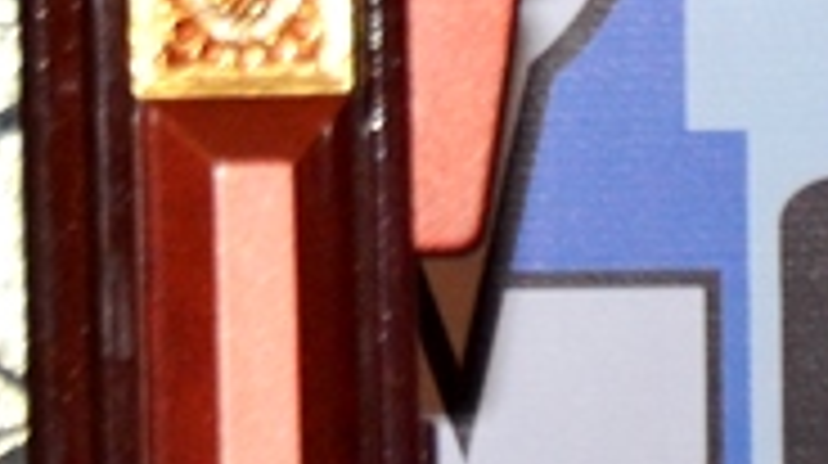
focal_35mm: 917
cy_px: -964
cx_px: 1040
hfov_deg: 2.4
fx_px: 20108
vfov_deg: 1.3
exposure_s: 1/100
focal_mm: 105
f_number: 5.6
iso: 1600
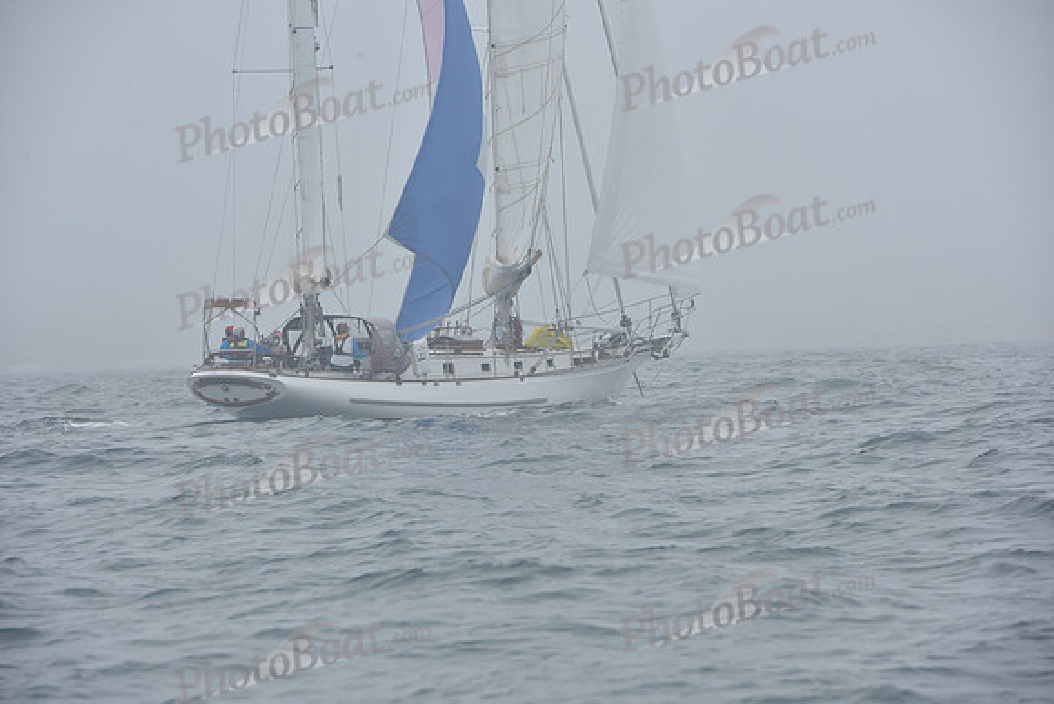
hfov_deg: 10.3
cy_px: 352
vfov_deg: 6.9
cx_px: 527
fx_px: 5857
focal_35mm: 200
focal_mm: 200
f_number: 10
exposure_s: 1/800
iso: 250
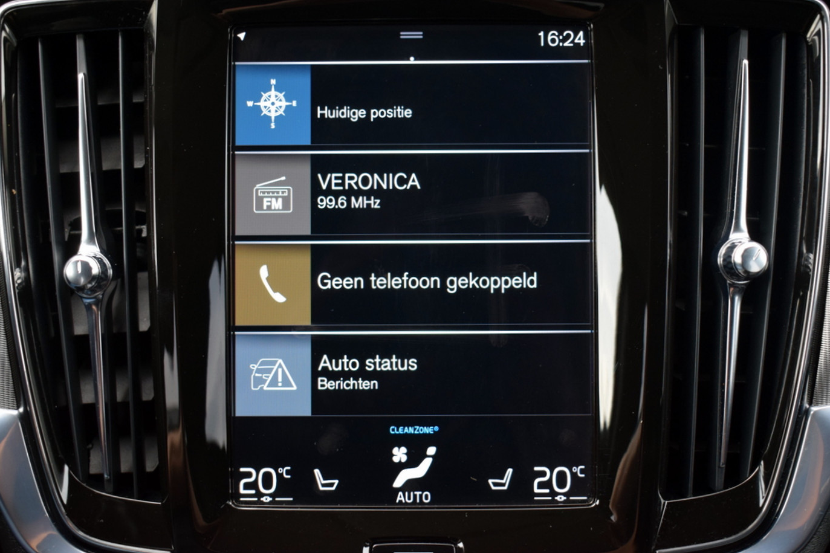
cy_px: 272
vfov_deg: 26.0
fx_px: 1199
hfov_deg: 38.2
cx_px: 414
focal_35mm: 52
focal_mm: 34
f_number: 4.5
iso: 640
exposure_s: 1/60
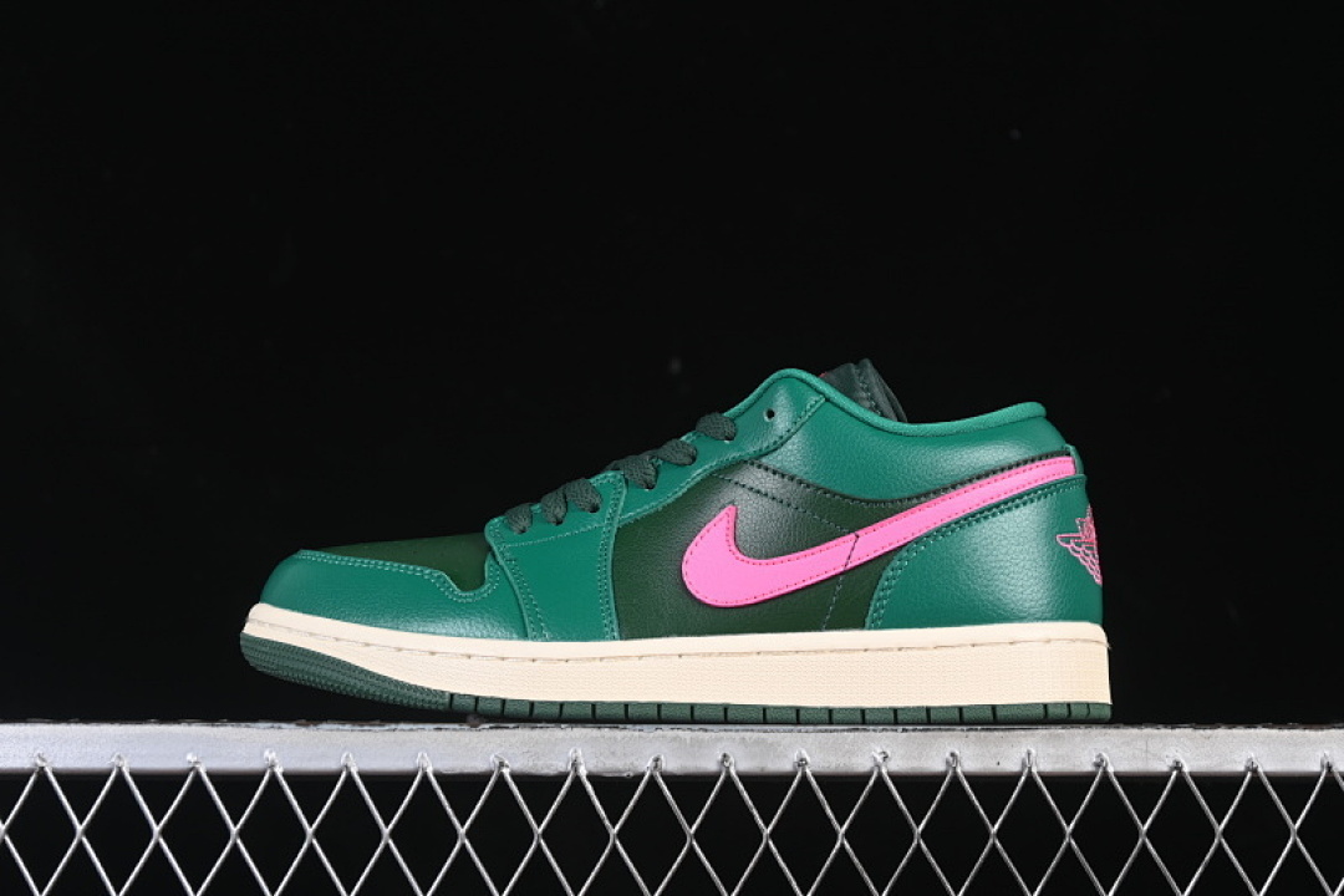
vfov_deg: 18.2
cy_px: 448
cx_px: 672
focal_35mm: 75
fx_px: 2800
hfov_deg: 27.0
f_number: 6.3
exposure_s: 1/60
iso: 160
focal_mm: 50
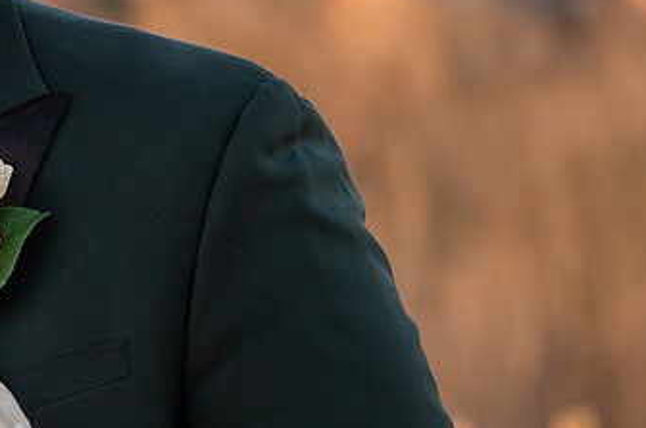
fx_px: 7418
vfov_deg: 3.3
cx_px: -269
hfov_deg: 5.0
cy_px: 127
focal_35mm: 414
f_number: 5
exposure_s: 1/320
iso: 500
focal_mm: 122
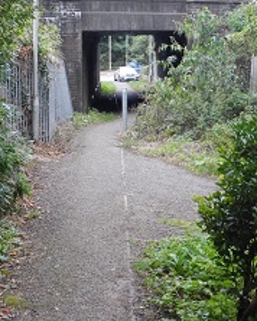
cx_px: 118
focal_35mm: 65
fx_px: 617
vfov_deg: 29.1
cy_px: 147
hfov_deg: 23.5
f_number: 4.2
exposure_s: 1/250
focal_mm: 6.6
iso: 800
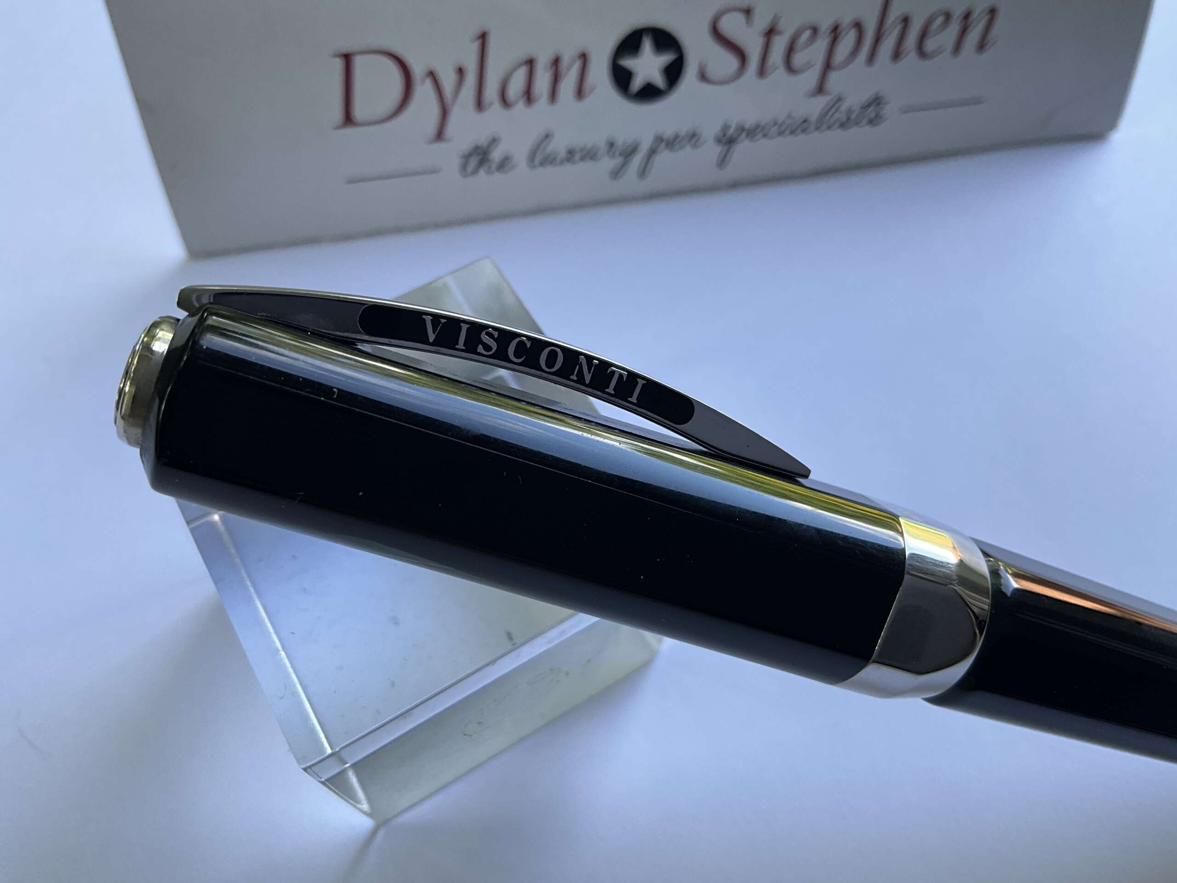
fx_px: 986
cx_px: 588
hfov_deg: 61.7
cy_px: 442
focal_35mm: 29
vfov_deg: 48.2
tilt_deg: -63.5
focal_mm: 3
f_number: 1.8
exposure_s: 1/122
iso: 32
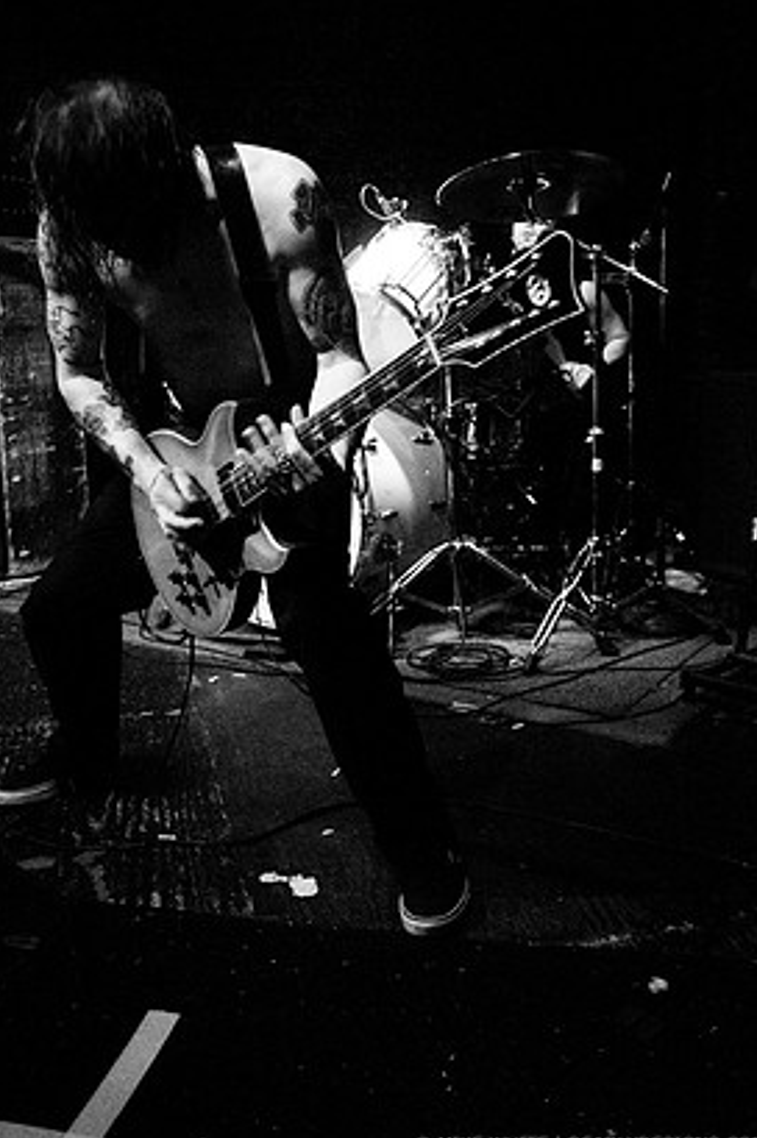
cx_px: 358
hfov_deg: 39.9
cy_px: 531
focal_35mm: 33
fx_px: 1043
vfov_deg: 57.2
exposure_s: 1/80
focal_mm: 20
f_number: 2.8
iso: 1250
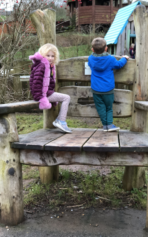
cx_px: 84
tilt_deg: -6.1
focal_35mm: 61
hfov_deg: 21.3
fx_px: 394
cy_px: 118
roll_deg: -0.9
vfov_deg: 33.5
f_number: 2.8
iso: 25
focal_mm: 6.6
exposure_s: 1/30
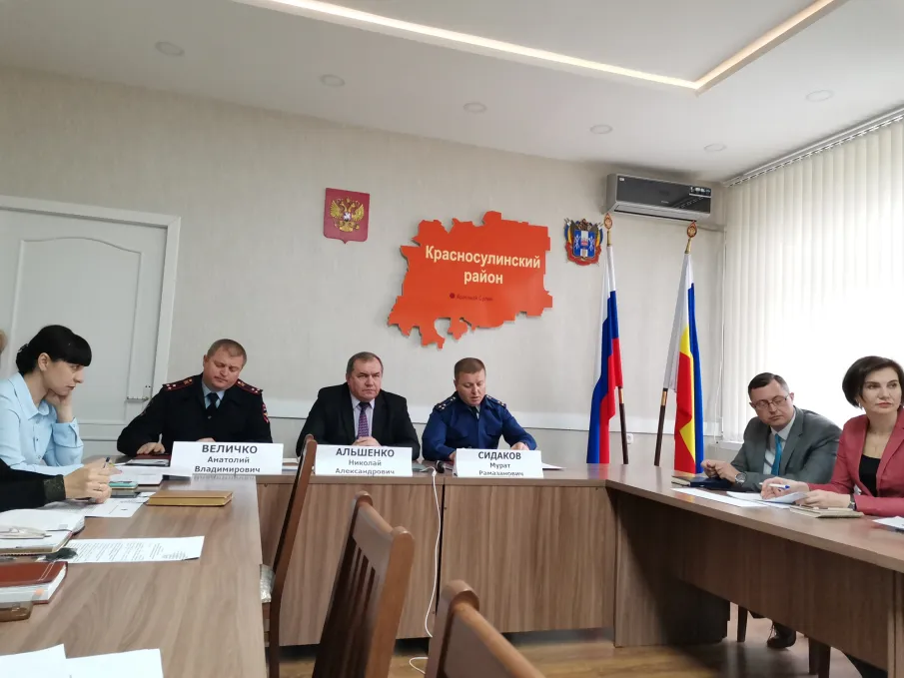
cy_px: 339
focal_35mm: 26
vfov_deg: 53.1
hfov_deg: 67.3
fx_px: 679
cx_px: 452
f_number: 1.8
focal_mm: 4.75
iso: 400
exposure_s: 1/100
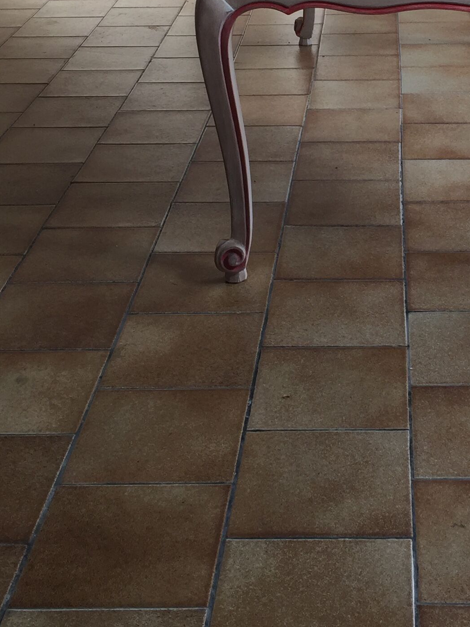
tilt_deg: -18.2
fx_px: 1231
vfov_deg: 28.0
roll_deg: +1.2
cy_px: 138
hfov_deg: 21.4
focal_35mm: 68
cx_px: 348
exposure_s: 1/227
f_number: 2.2
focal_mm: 4.15
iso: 32
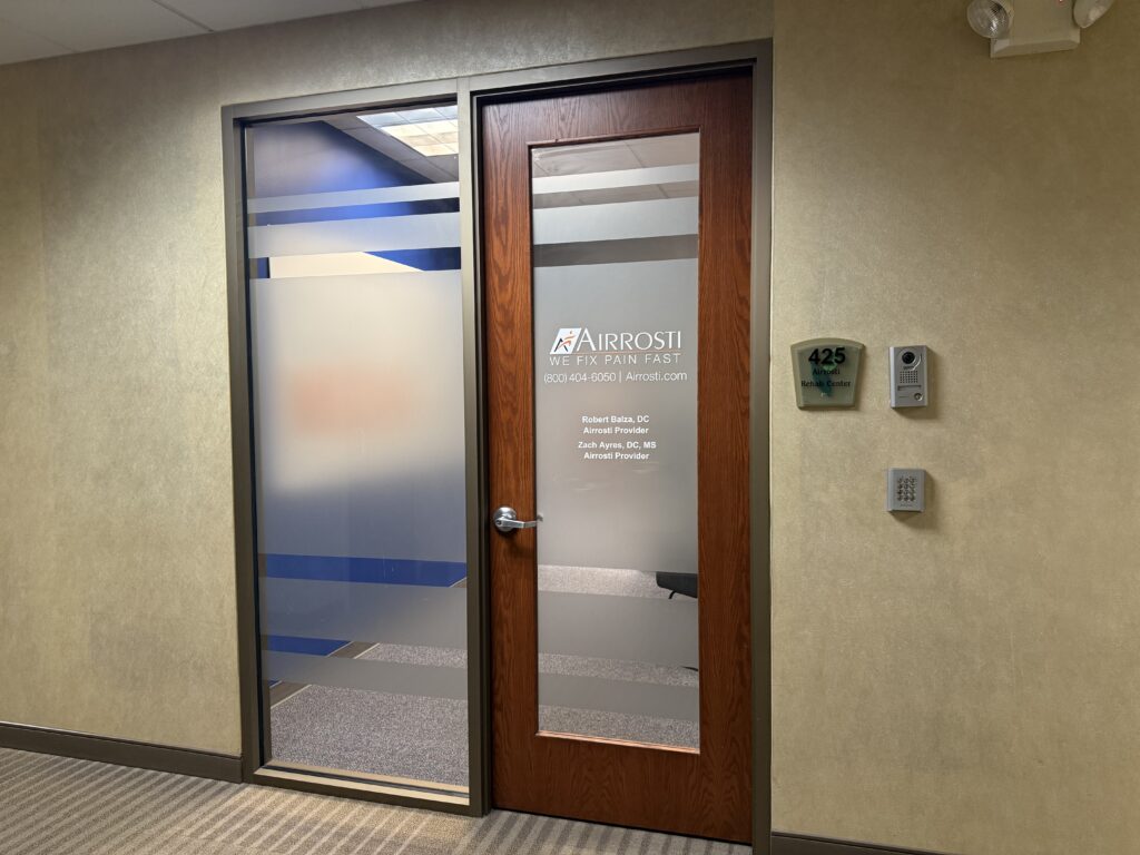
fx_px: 790
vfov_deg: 56.8
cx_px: 570
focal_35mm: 24
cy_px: 428
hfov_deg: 71.6
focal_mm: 6.76
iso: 250
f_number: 1.78
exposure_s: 1/60
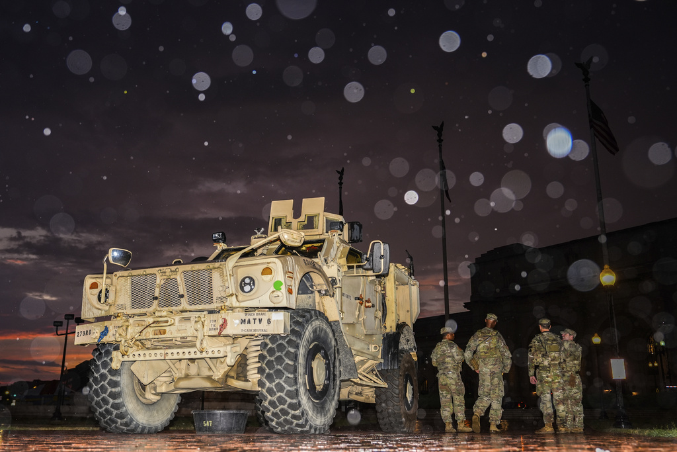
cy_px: 226
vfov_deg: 40.0
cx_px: 338
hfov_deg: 57.2
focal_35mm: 33
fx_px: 621
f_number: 4
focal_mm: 33
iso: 500
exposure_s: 1/250
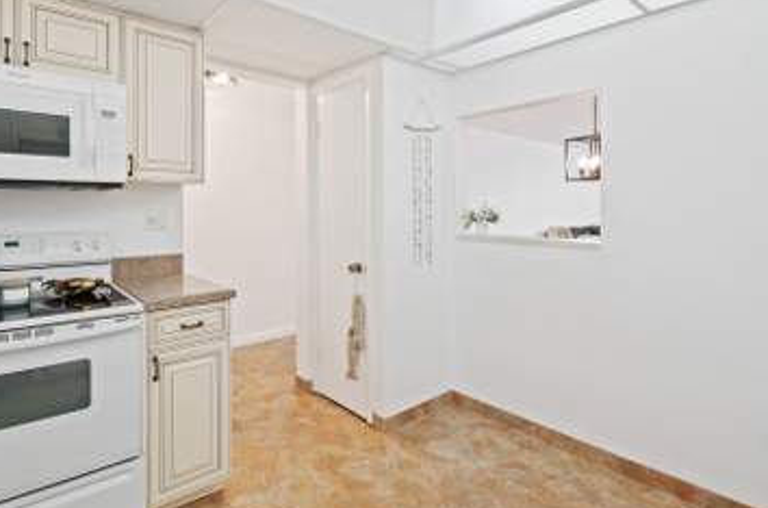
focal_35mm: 19
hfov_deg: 85.7
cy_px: 224
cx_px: 299
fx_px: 404
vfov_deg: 64.0
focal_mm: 14
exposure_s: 1/4
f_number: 8
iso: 200
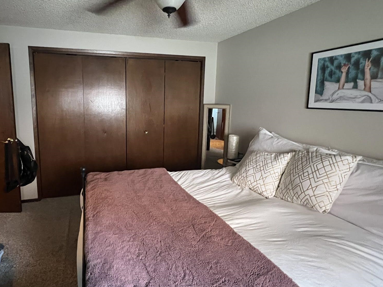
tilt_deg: -7.1
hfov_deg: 86.0
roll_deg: +0.1
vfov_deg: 71.3
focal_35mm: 18
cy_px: 124
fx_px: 199
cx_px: 143
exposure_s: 1/35
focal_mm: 1.57
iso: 1250
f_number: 1.8
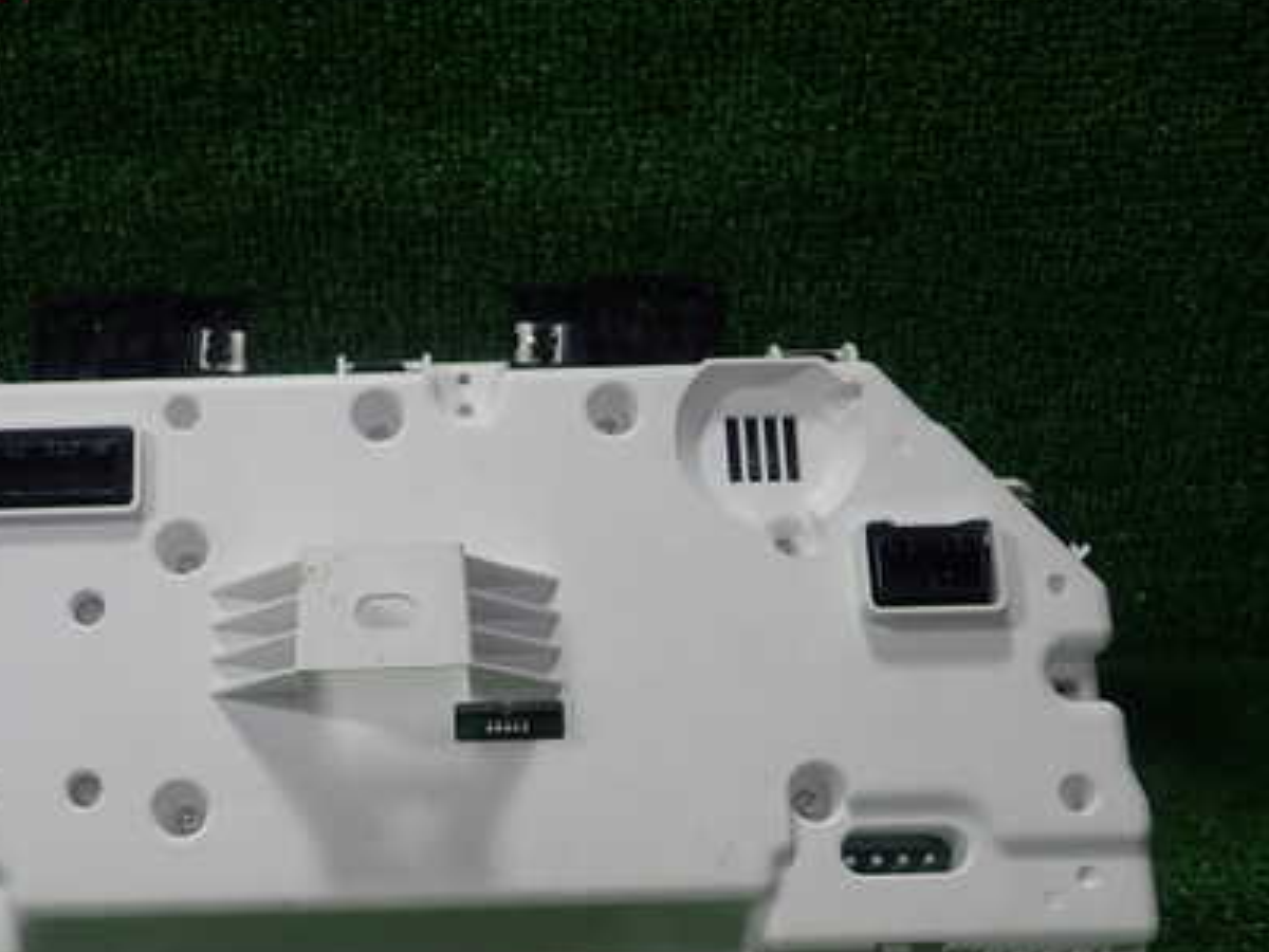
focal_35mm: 45
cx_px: 371
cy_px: 641
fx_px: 1650
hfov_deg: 41.2
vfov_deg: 31.9
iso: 100
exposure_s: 1/125
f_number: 2.3
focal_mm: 5.5
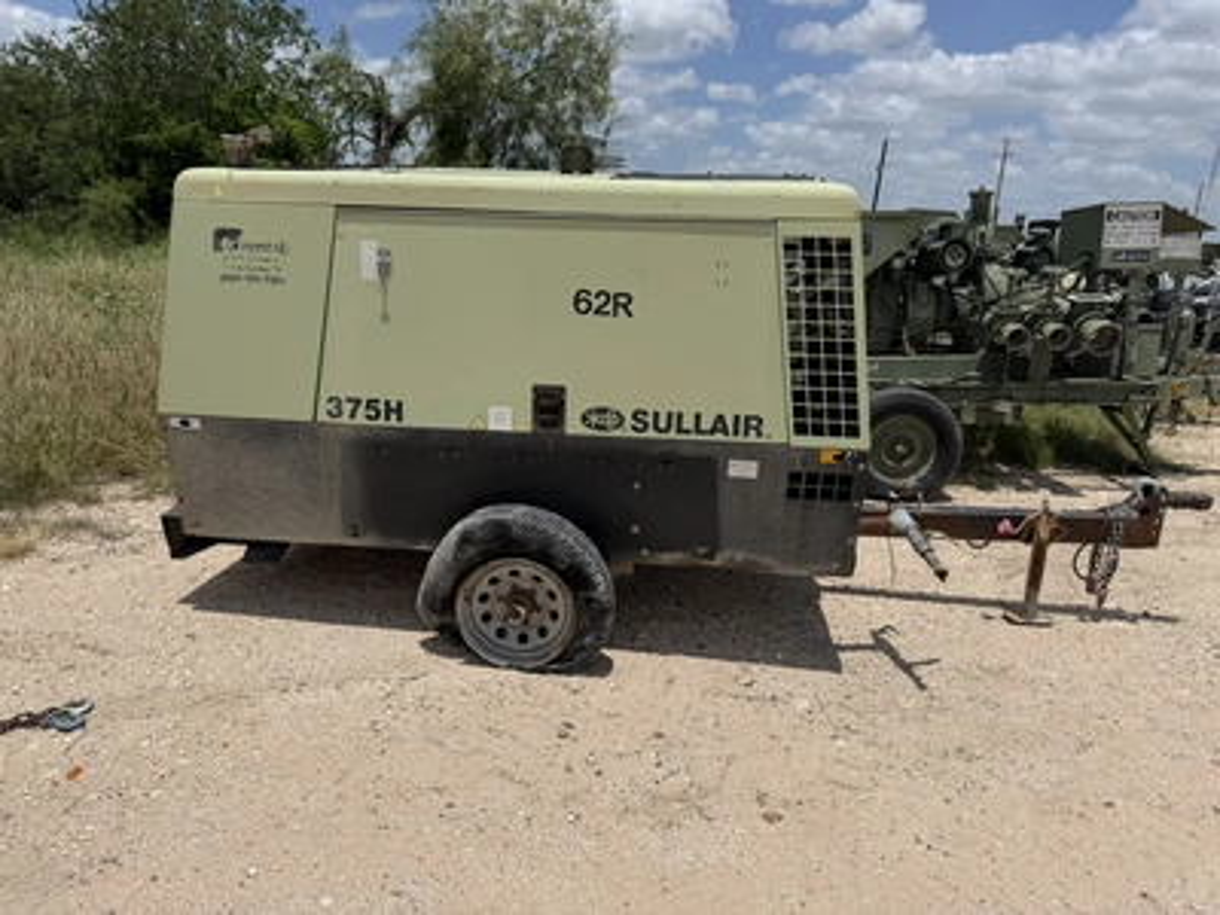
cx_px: 610
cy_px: 458
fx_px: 846
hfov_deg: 71.6
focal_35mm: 24
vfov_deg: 56.8
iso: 80
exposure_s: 1/10309
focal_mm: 6.76
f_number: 1.78
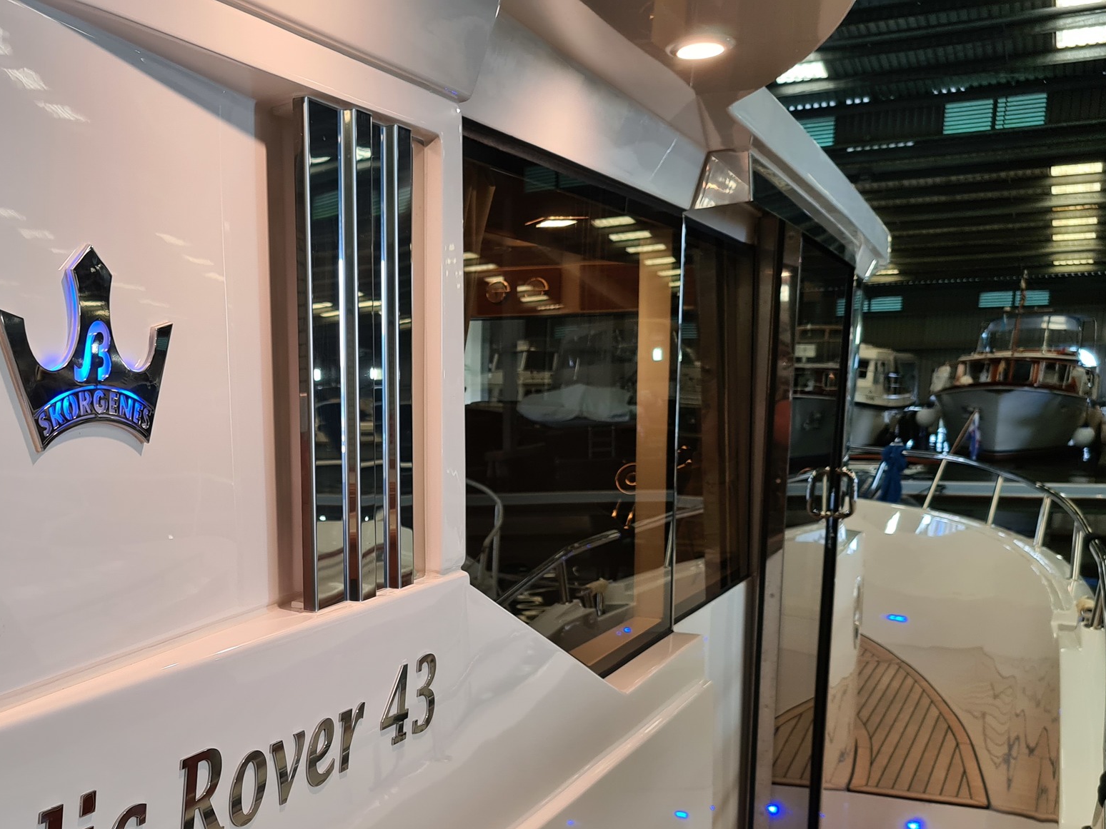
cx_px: 269
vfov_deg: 33.3
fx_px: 1342
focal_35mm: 42
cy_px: 669
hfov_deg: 43.3
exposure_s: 1/50
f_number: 1.8
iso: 100
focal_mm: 5.4
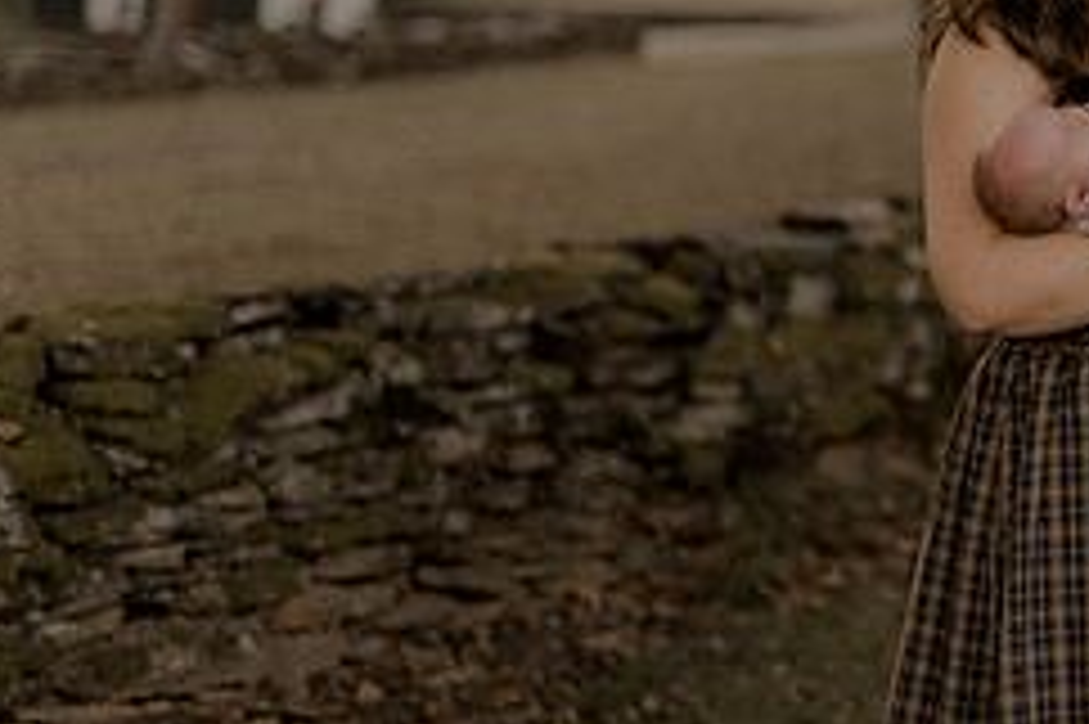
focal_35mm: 120
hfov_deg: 16.4
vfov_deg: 11.4
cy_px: 130
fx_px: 3627
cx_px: 1274
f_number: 1.8
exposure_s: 1/400
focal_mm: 50
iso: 160
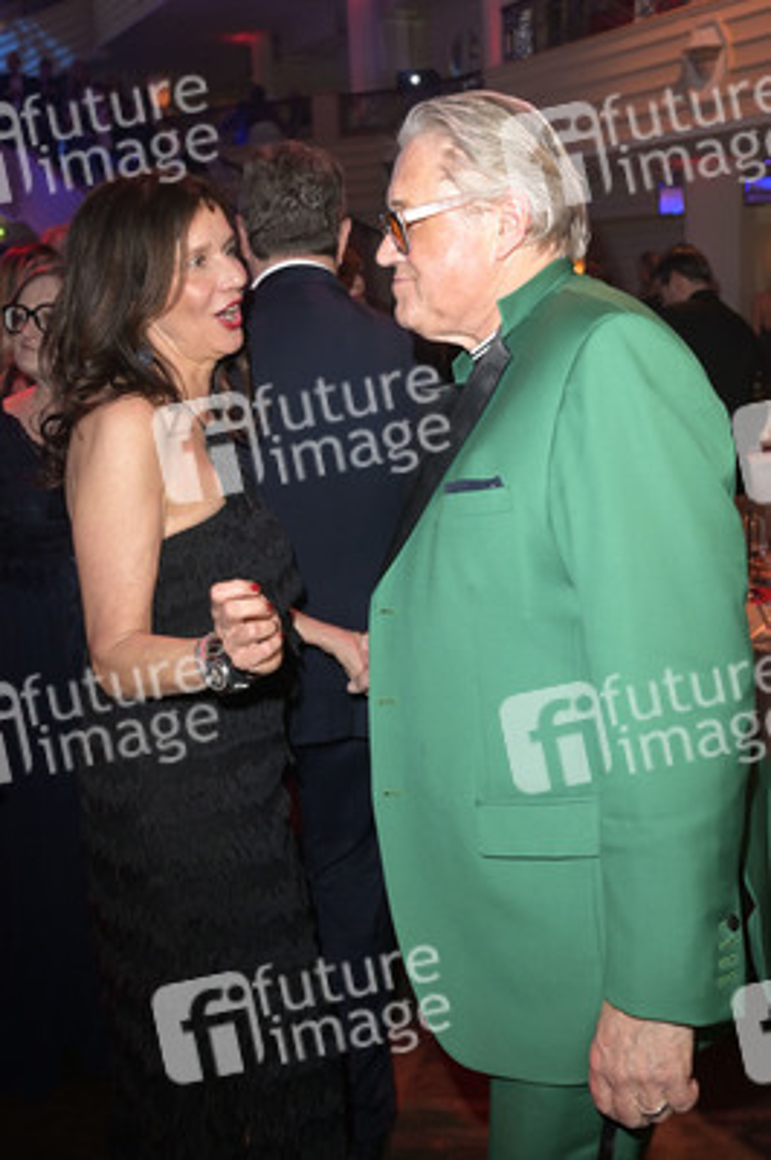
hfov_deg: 41.0
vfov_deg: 58.8
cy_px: 580
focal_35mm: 32
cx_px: 386
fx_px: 1030
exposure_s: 1/100
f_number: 5
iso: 2500
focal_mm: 32
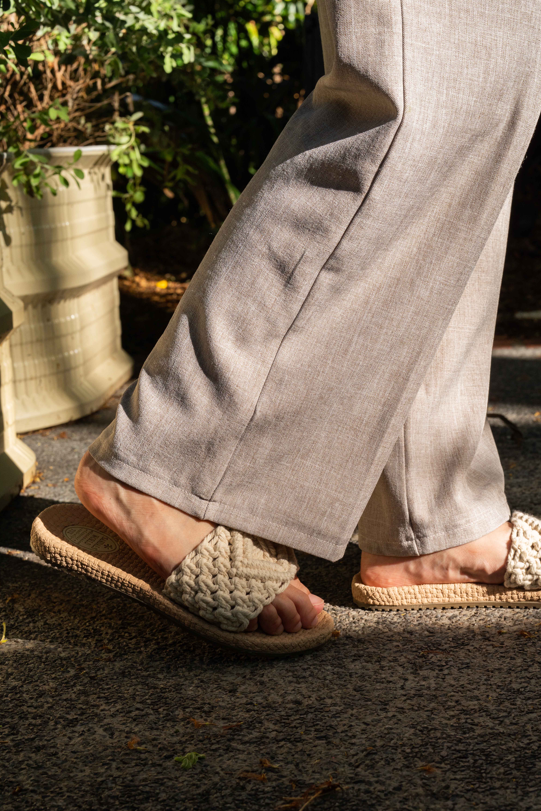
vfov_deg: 29.6
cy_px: 455
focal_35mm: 68
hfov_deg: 20.0
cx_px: 345
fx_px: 1533
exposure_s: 1/125
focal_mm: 50
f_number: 9
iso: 200
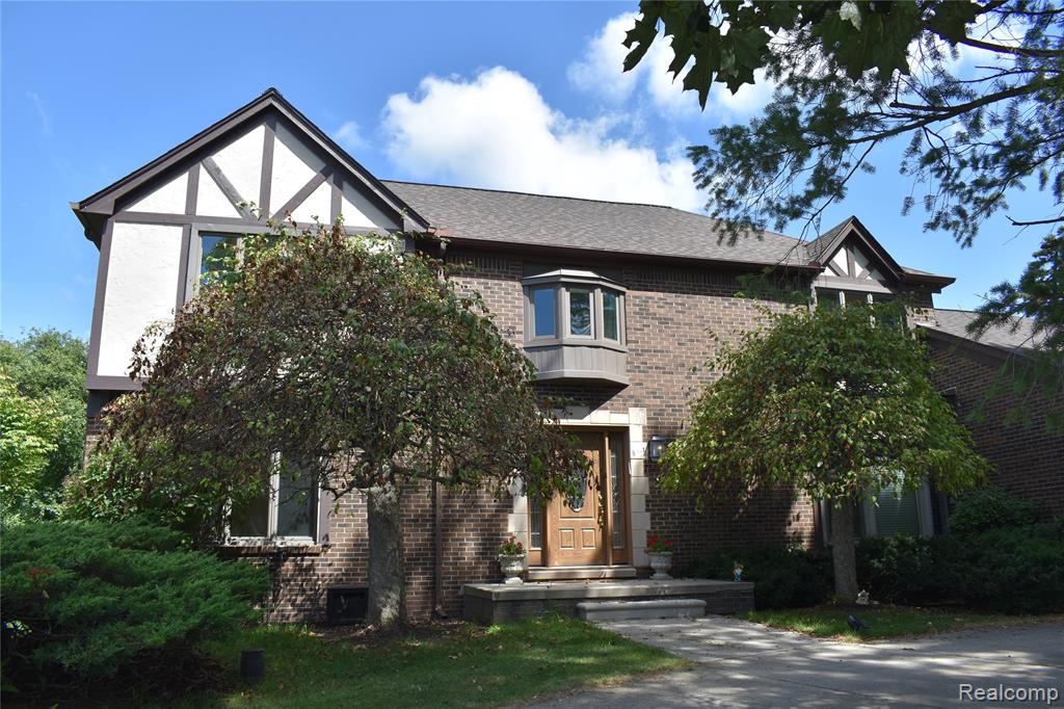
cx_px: 532
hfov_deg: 67.4
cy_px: 354
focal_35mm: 27
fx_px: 798
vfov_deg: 47.9
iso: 100
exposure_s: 1/200
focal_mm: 18
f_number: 9
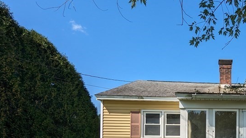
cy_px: 145
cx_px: 231
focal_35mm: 33
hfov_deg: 51.1
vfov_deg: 32.1
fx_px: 215
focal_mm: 2.35
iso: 43
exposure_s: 1/1770
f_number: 2.2
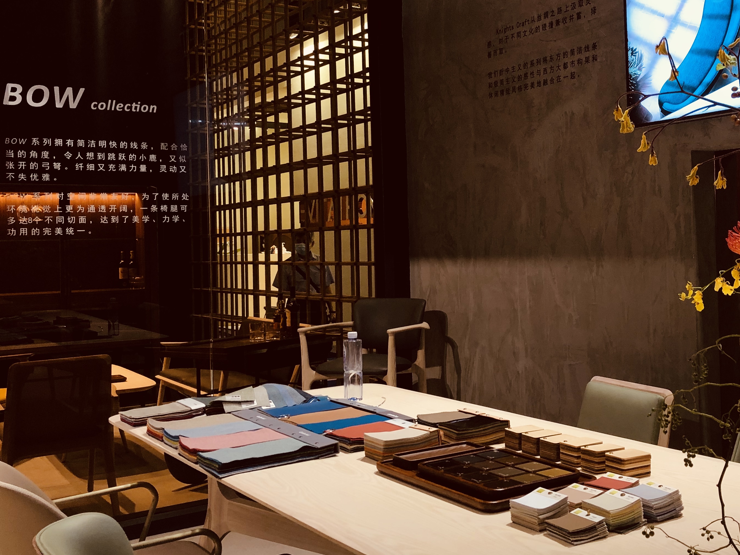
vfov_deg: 34.3
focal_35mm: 42
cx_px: 484
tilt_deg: +0.2
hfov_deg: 44.2
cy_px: 243
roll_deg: +3.0
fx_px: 898
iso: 40
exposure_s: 1/33
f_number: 1.8
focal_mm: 4
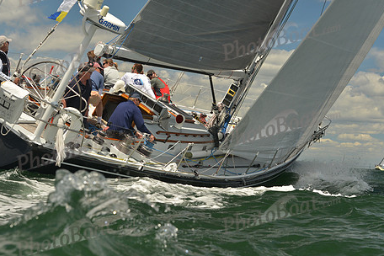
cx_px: 179
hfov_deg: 22.9
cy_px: 95
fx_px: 949
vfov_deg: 15.3
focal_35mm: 89
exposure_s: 1/800
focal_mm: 70
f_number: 6.3
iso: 400
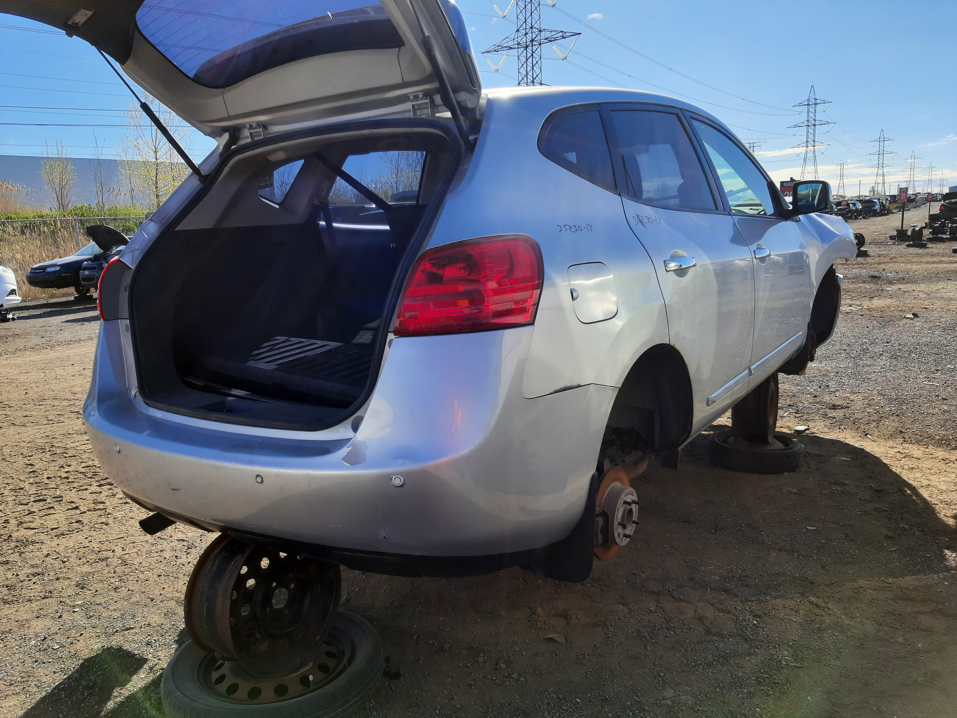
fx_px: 719
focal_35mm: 26
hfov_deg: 67.3
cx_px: 478
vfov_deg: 53.1
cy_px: 359
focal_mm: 3.92
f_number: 1.7
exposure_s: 1/933
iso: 40
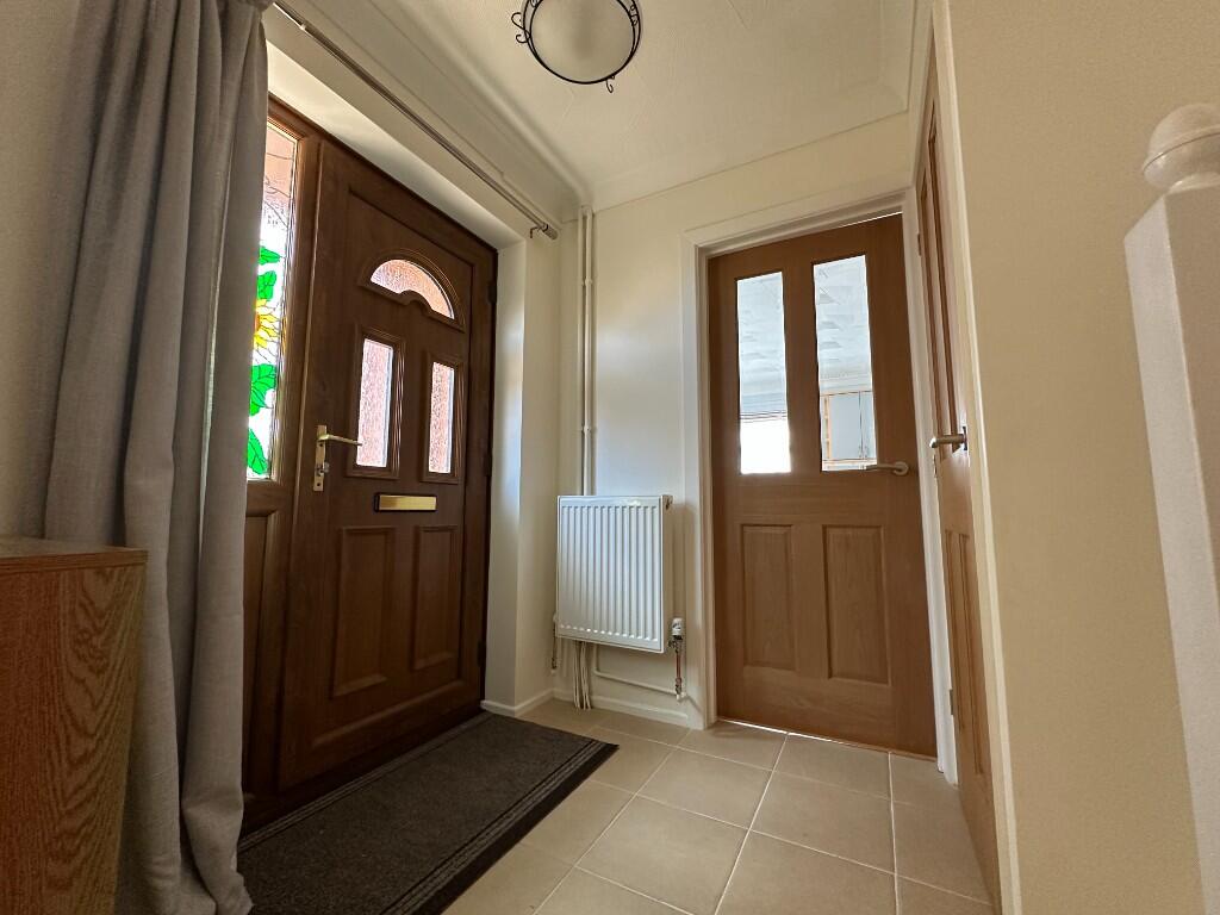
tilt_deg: +7.0
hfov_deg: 102.1
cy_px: 458
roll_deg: +0.2
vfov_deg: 85.7
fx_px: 493
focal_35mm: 14
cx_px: 610
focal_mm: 2.22
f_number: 2.2
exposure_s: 1/99
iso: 320
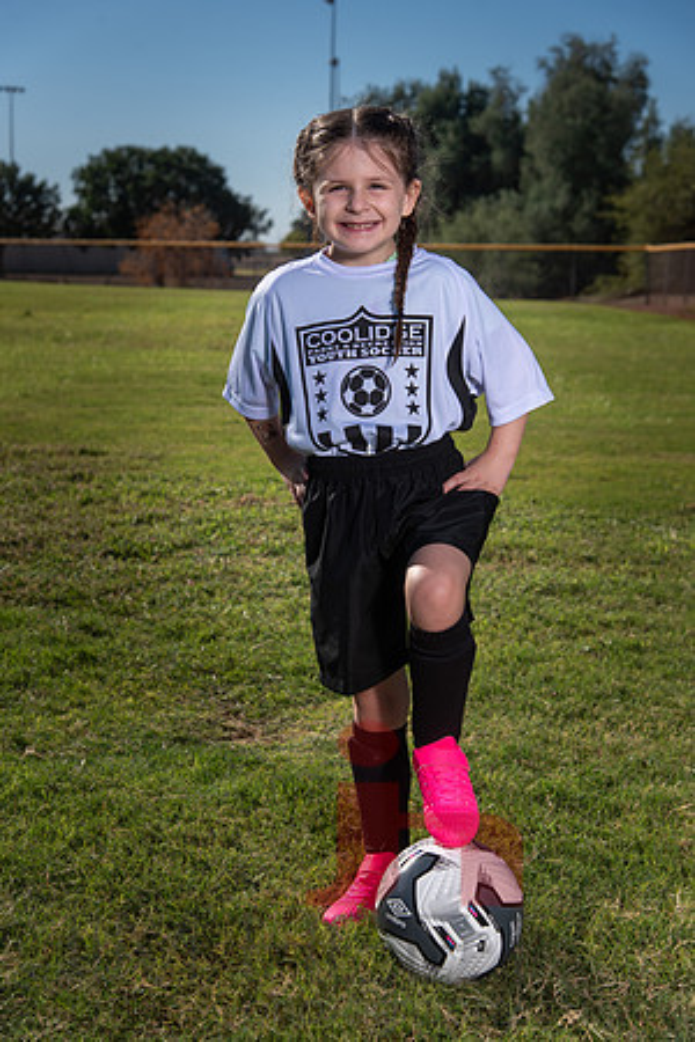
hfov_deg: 23.4
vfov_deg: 34.5
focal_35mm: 58
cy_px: 521
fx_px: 1679
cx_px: 348
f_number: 5.6
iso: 100
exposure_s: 1/1000
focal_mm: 58
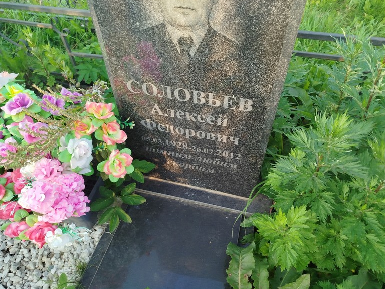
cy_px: 143
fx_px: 278
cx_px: 192
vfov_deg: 54.9
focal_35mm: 25
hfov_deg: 69.4
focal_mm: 5.31
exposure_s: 1/112
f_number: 1.7
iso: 50
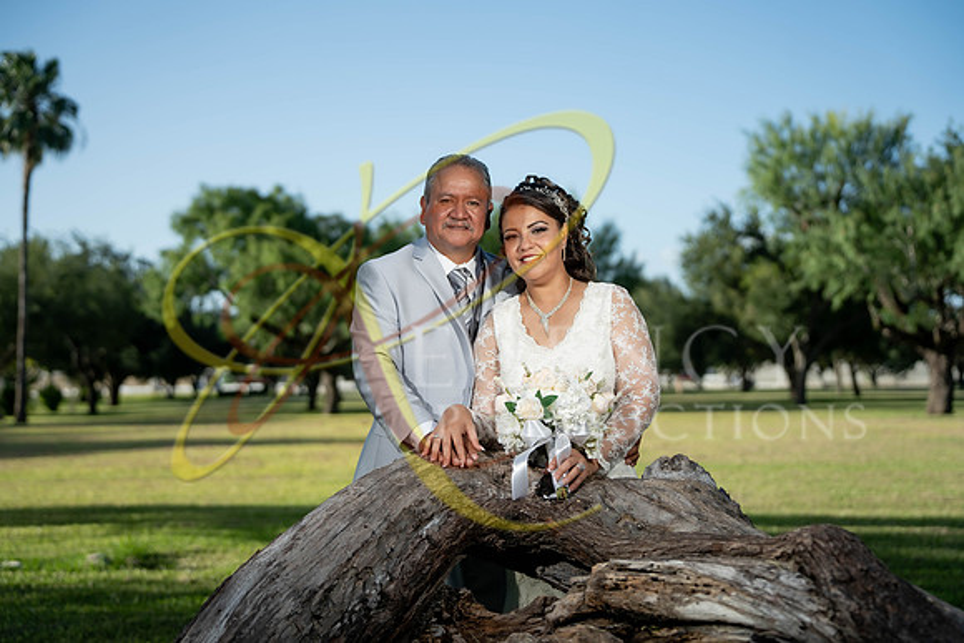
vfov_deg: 26.0
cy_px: 322
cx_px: 482
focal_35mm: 52
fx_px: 1393
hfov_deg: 38.2
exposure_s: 1/2500
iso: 160
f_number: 2.2
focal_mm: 52
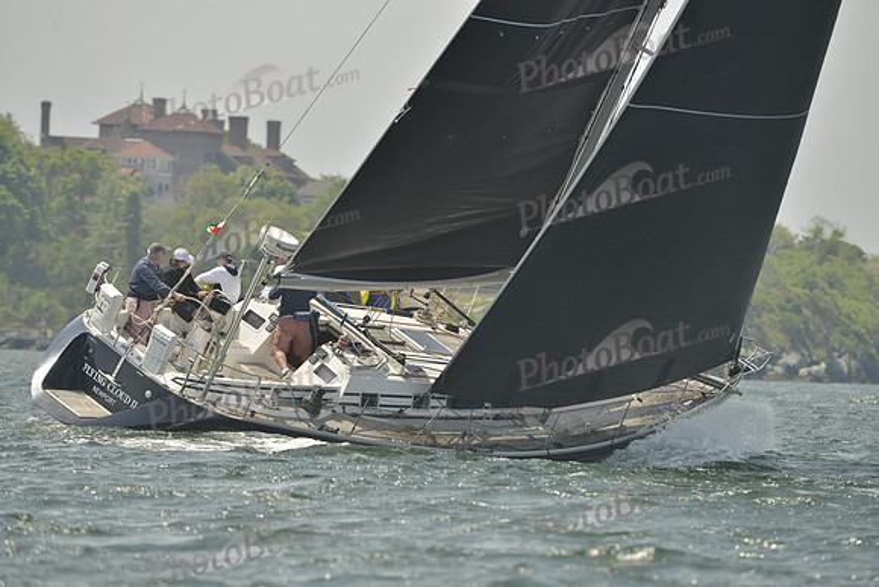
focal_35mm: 400
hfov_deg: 5.2
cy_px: 294
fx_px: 9768
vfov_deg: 3.4
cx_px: 440
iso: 280
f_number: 7.1
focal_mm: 400
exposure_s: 1/1000
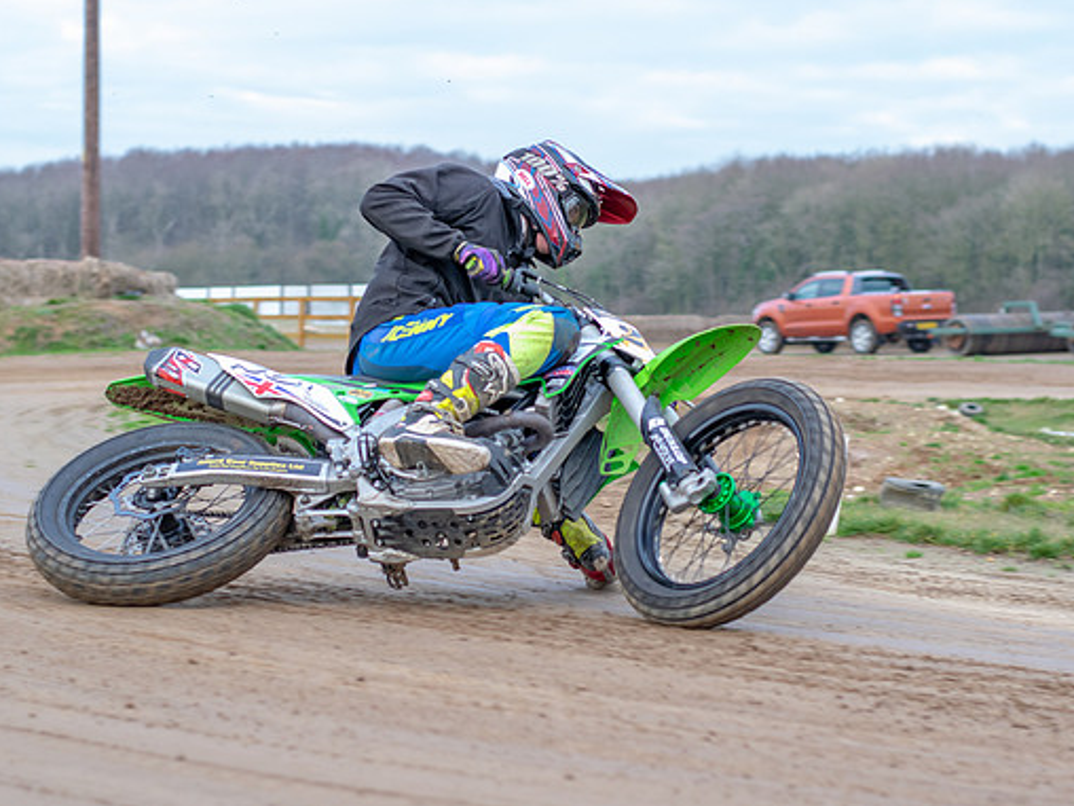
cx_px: 522
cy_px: 401
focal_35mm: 85
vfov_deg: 17.4
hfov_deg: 23.0
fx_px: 2637
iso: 400
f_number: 2.8
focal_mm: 50
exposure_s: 1/400
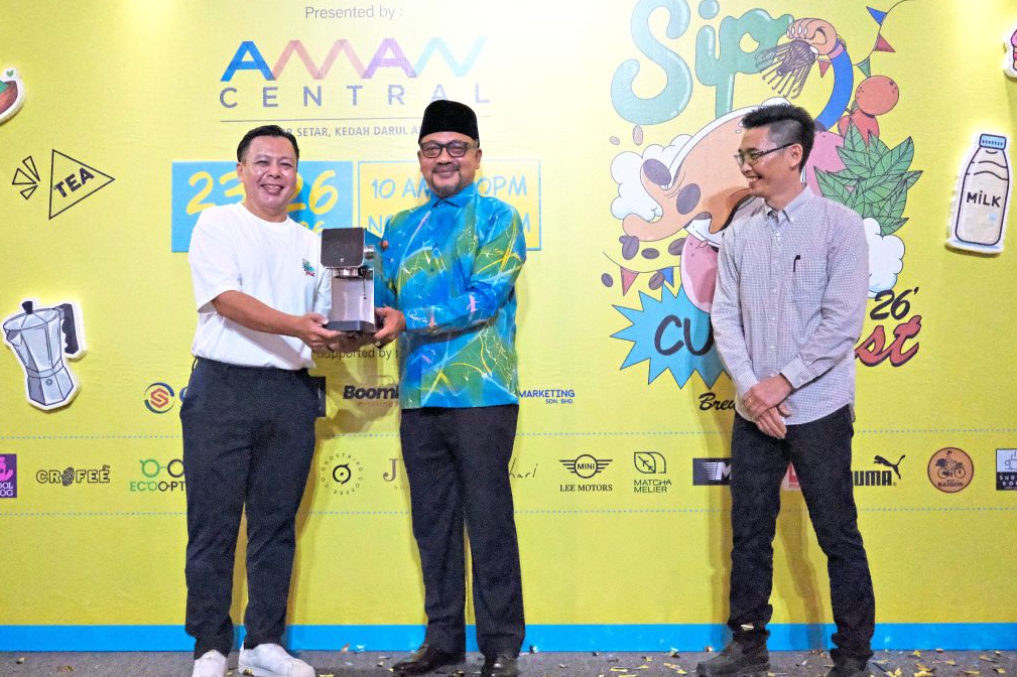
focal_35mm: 43
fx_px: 1214
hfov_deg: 45.3
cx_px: 442
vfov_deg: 31.1
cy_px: 372
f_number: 2.8
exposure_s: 1/4000
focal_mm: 23
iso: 25600
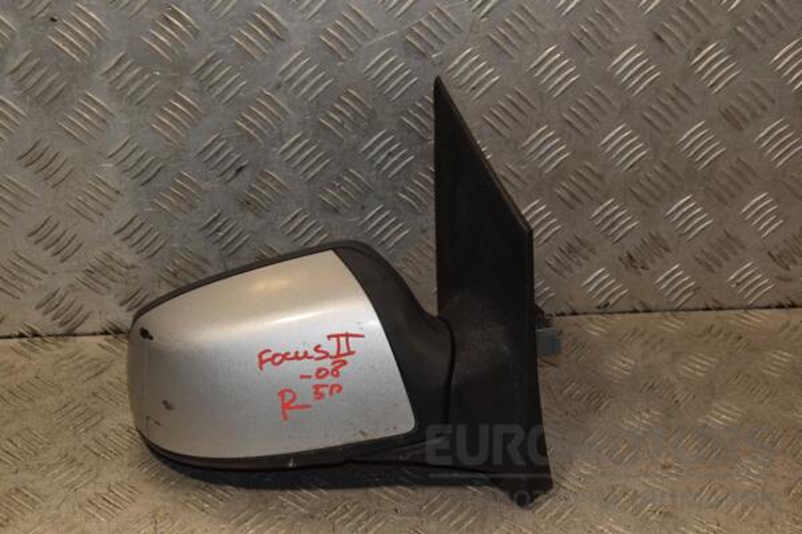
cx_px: 401
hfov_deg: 33.4
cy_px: 267
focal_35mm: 60
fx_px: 1337
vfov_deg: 22.6
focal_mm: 40
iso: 800
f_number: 7.1
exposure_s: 1/200
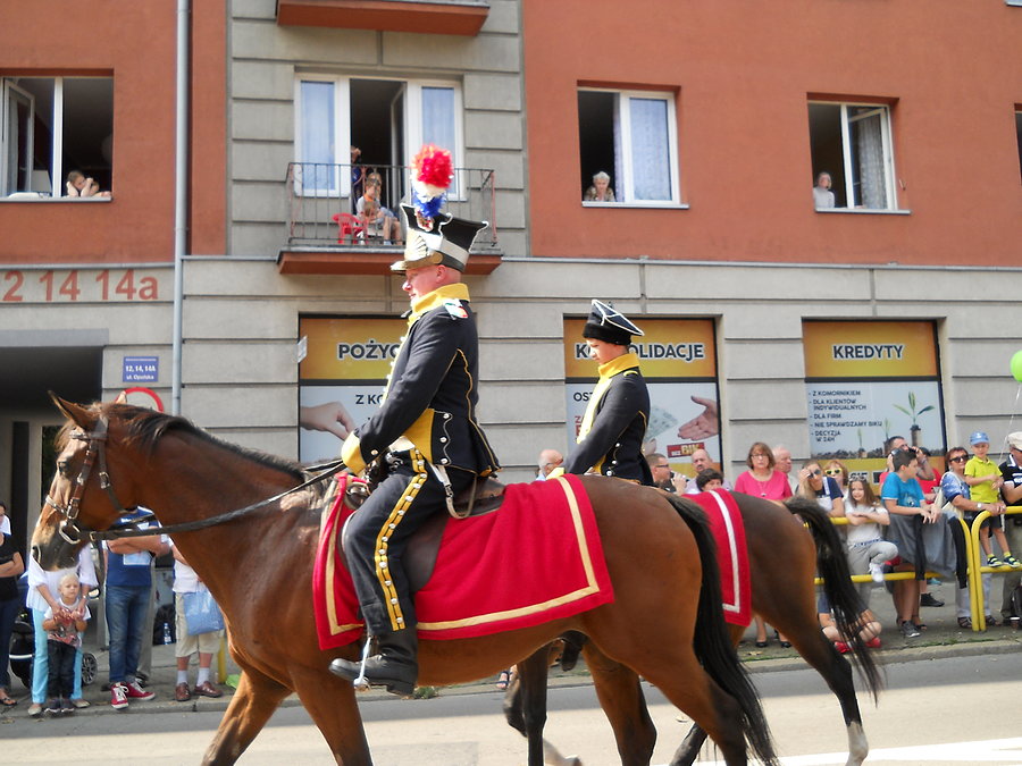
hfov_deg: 45.8
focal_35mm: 41
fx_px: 1210
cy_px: 383
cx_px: 511
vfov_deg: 35.1
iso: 80
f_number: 3.1
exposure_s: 1/200
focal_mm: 6.72
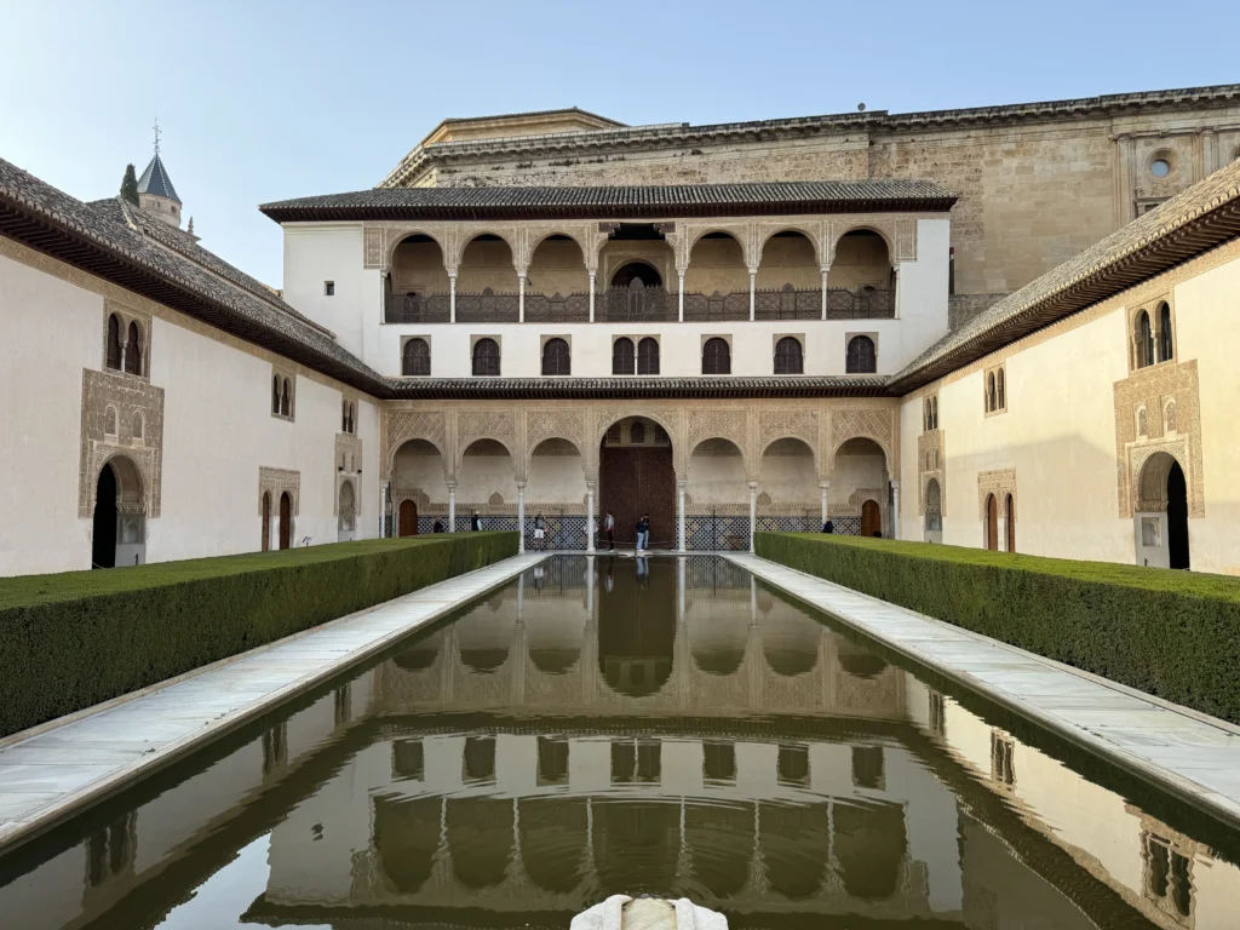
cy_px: 465
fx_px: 860
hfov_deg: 71.6
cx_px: 620
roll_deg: +0.2
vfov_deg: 56.8
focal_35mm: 24
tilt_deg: +3.0
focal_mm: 6.86
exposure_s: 1/1042
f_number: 1.78
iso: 80
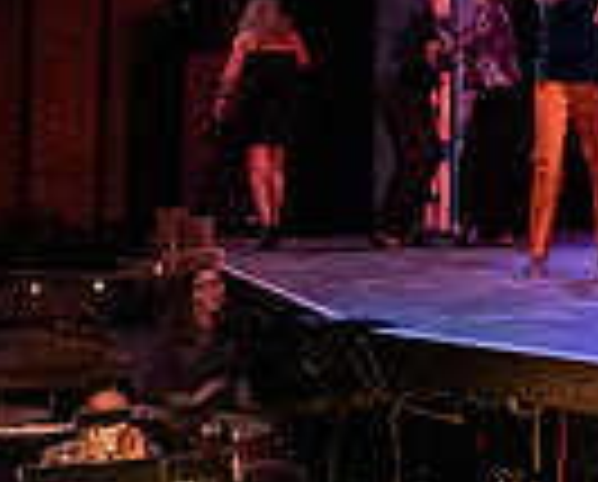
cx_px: 1061
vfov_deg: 15.5
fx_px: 1738
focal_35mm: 98
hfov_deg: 16.5
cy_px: 34
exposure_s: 1/320
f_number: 2.8
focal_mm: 24
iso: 5000
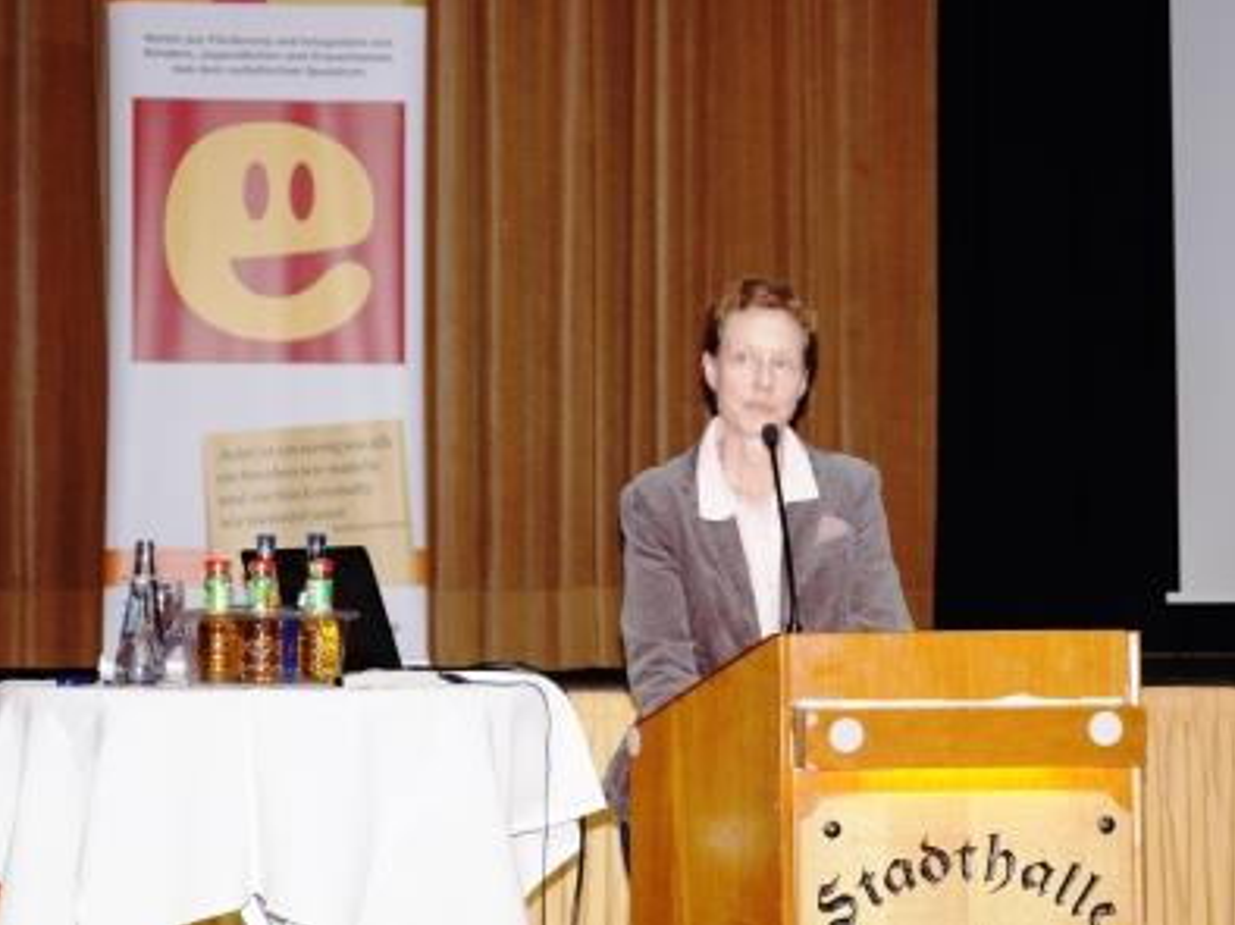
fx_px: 2924
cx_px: 592
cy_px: 461
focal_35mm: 82
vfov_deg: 18.0
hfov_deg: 23.8
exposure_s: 1/60
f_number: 5.6
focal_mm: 50
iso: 1250
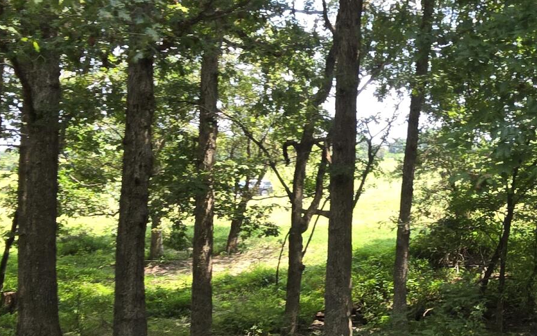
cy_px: 183
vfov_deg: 28.0
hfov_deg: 41.2
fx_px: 673
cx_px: 448
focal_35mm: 46
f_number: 2.2
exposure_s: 1/310
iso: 50
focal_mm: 2.2
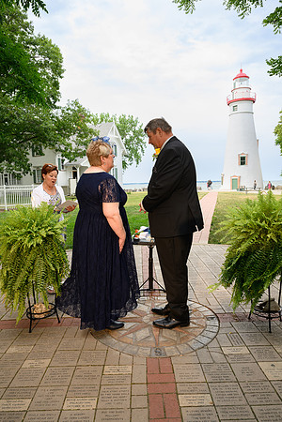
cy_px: 211
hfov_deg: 49.6
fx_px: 305
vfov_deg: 69.4
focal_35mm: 26
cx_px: 141
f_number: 6.3
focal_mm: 26
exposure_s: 1/200
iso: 500
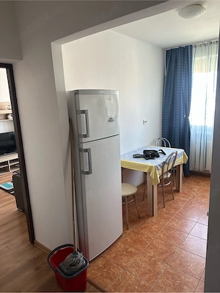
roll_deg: +1.7
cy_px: 146
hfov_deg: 56.8
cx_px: 110
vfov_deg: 71.6
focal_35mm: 24
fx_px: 203
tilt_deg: -10.9
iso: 250
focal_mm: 6.86
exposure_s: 1/107
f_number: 1.78
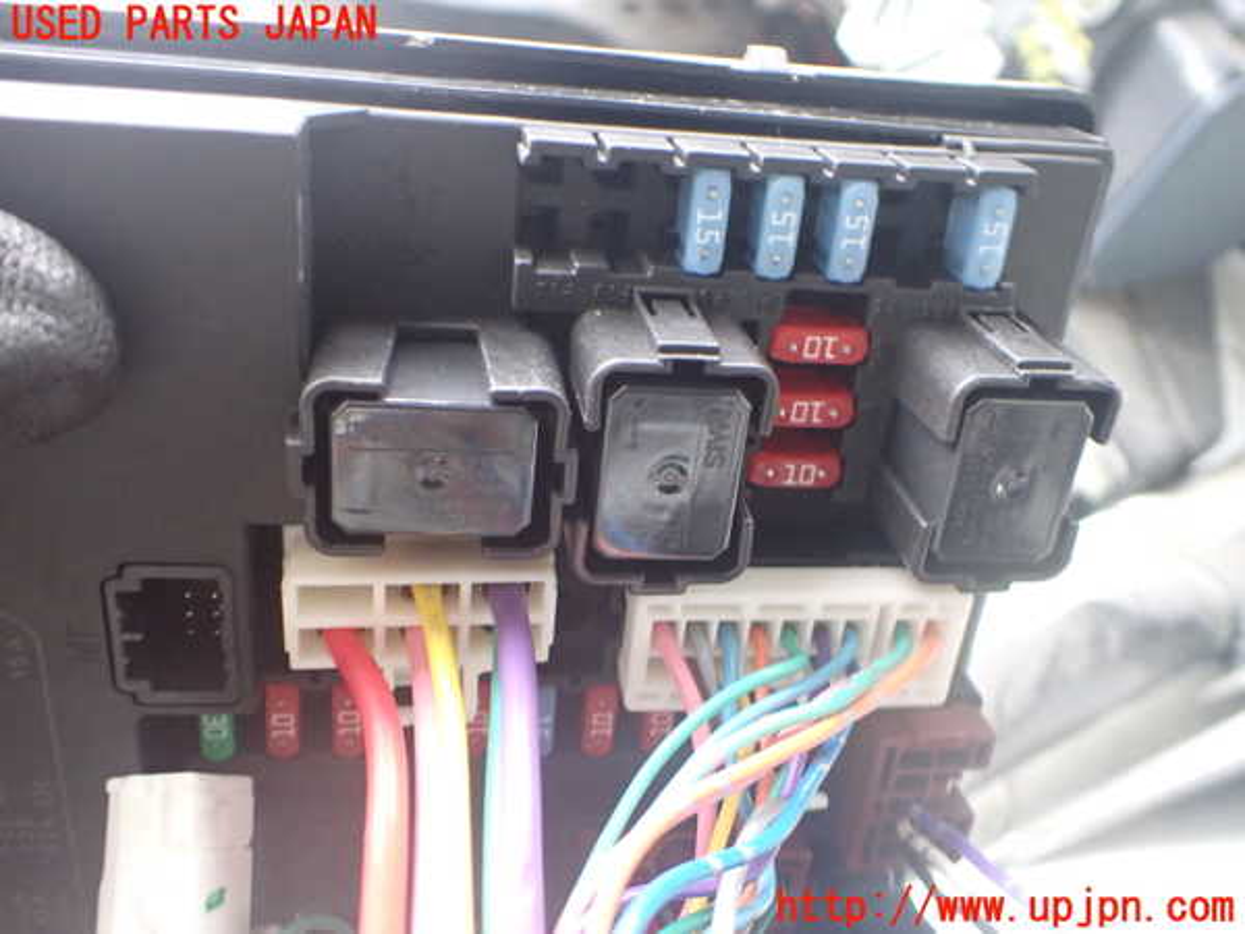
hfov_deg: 60.0
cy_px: 467
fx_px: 1079
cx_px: 622
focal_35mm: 30
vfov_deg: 46.8
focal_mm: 5.4
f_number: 2.3
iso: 800
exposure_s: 1/80
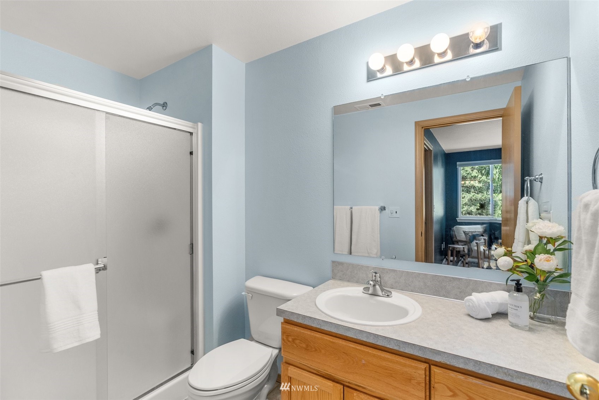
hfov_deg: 96.7
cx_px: 300
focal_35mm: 16
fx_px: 266
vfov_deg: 73.8
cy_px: 200
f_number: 8
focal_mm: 16
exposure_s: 1/2
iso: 500
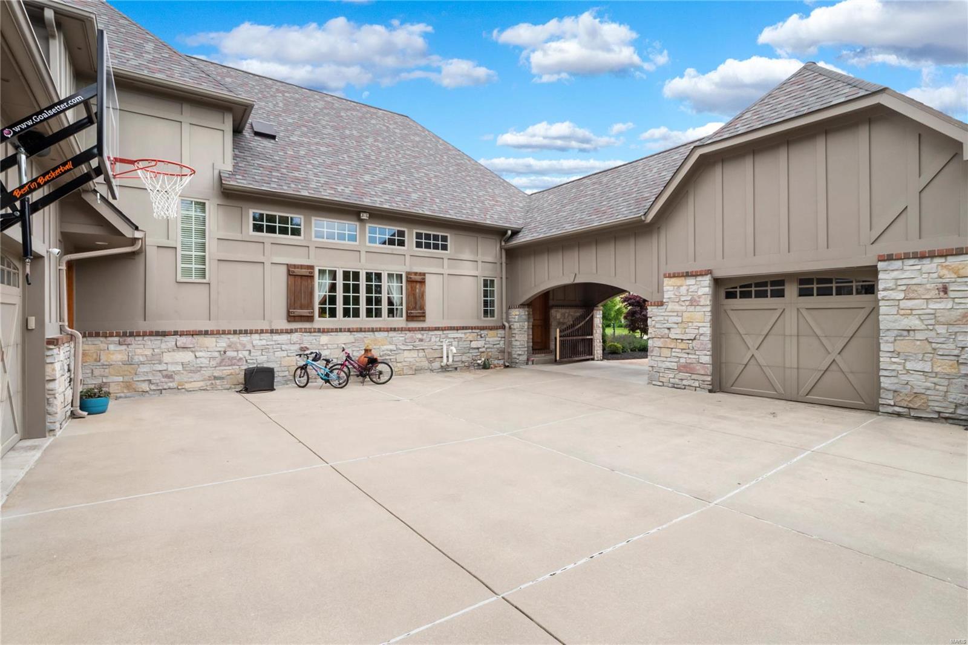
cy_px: 322
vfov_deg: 67.4
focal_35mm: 18
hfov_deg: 90.0
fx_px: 484
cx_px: 484
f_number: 10
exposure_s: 1/640
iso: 400
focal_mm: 9
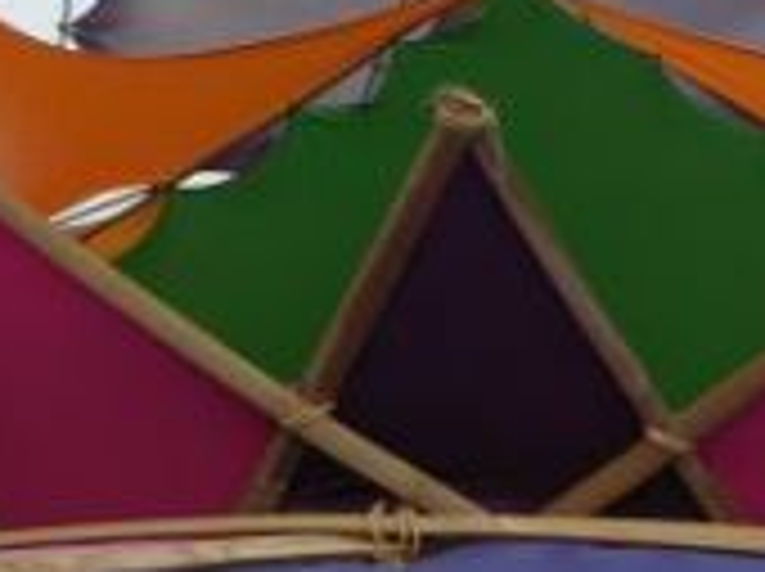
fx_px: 7459
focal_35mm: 338
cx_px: 544
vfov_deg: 4.4
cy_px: -200
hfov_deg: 5.9
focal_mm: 21
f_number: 3.9
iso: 50
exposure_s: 1/147
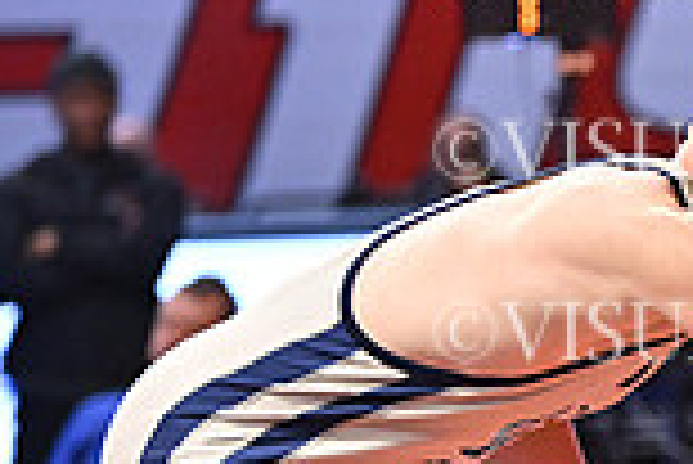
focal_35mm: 459
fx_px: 8844
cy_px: 241
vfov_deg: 3.0
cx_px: 1084
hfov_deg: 4.5
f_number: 2.8
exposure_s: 1/1250
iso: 2200
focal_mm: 122
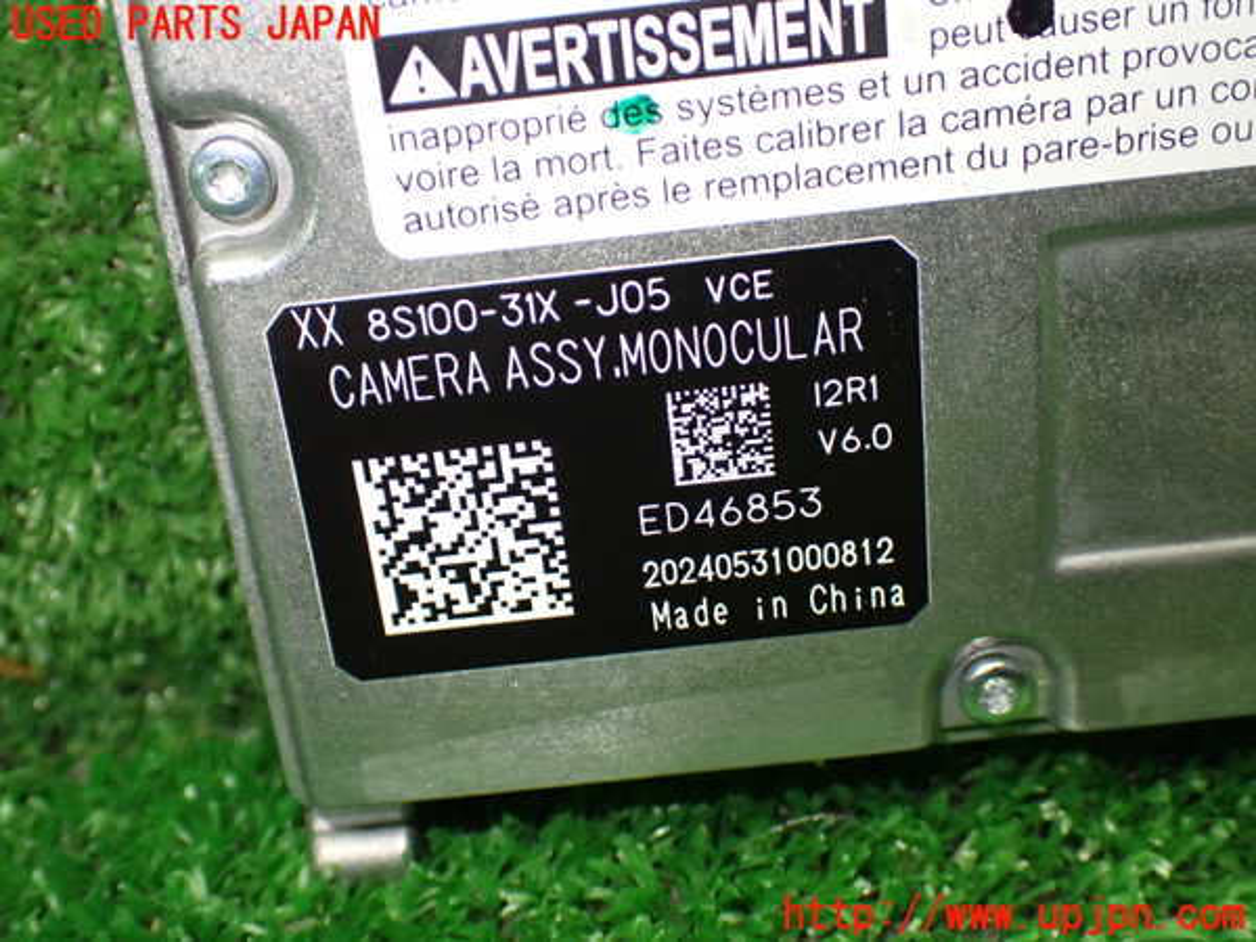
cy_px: 471
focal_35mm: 44
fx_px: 1596
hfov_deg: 42.9
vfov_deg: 32.9
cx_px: 628
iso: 800
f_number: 2.9
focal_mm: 7.84
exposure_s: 1/160
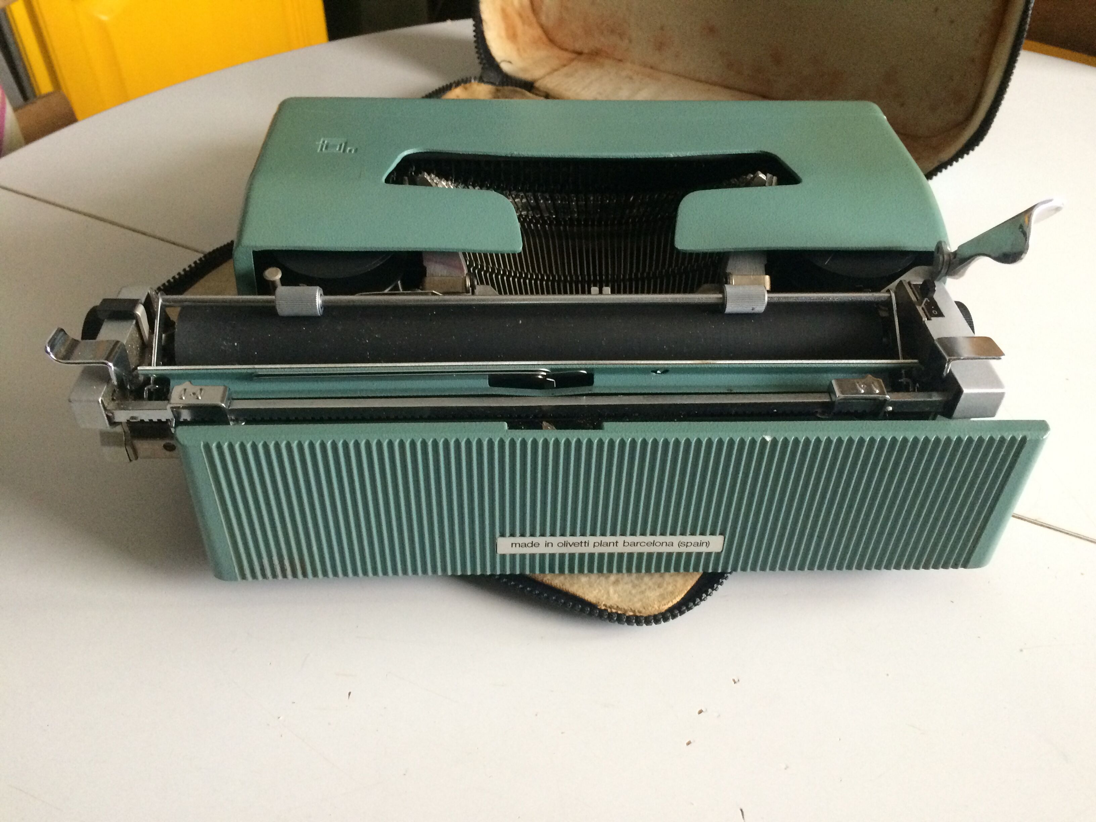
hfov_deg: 61.7
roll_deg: -1.7
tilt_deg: -44.2
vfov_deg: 48.2
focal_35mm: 29
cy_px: 411
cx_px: 548
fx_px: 918
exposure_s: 1/33
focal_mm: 4.15
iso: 250
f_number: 2.2
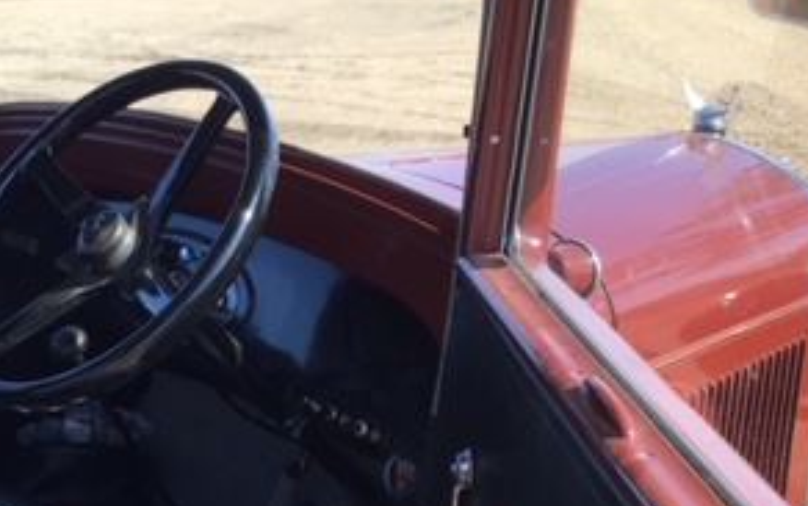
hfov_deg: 27.3
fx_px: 1587
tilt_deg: -21.0
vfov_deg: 18.0
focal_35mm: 72
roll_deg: +0.1
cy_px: 412
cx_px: 39
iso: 25
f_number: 2.4
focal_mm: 3.3
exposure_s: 1/397
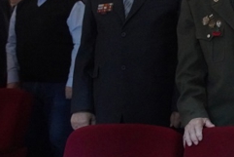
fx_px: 546
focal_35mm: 84
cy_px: 20
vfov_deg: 16.1
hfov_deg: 22.4
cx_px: 275
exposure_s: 1/30
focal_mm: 18
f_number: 3.5
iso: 6400
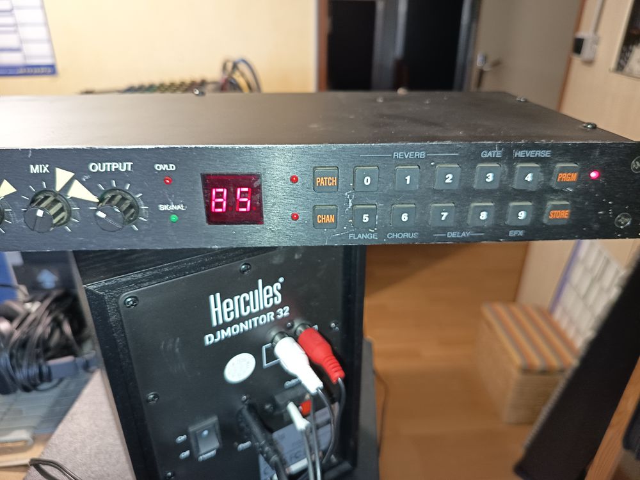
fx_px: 444
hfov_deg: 71.6
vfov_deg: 56.8
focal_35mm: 24
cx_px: 320
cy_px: 240
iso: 869
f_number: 1.7
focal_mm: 5.27
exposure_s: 1/25
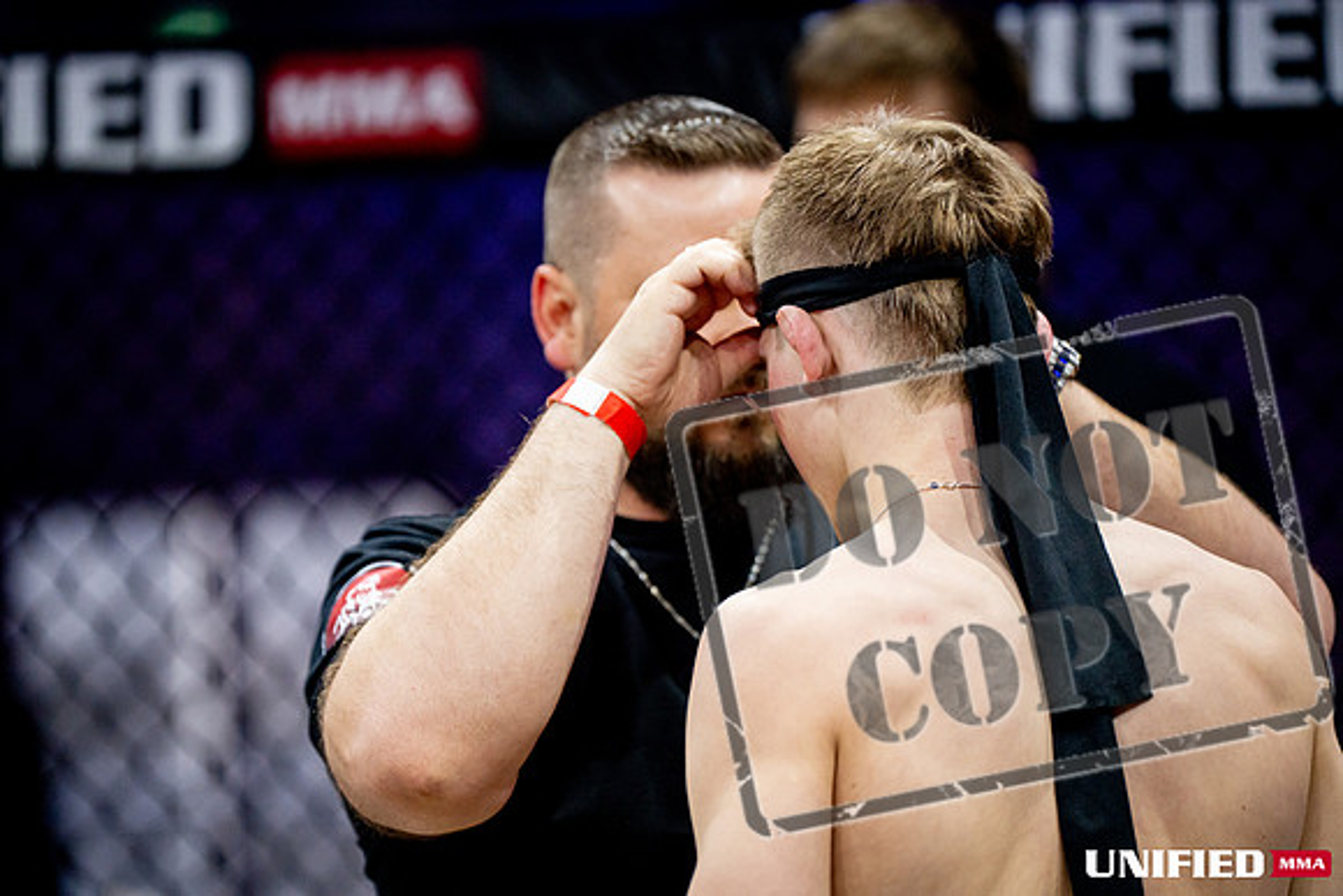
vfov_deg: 6.9
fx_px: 7463
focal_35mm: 200
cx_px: 672
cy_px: 448
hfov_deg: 10.3
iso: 4000
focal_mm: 200
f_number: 2.8
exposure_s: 1/1250
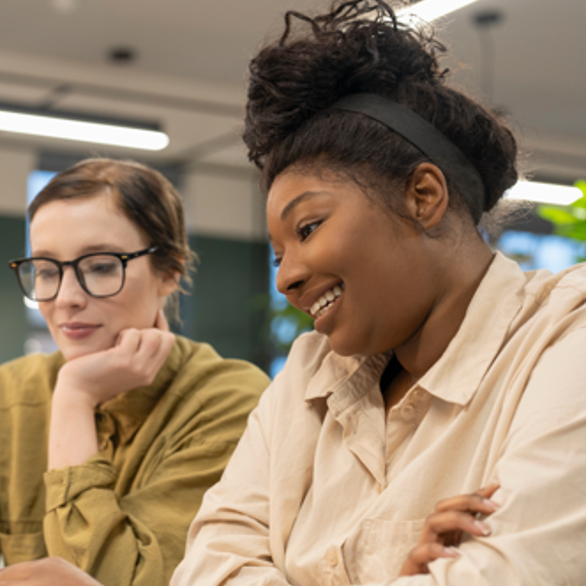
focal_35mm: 82
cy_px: 343
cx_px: 131
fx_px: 1571
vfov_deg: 21.1
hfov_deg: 20.9
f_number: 2.5
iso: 800
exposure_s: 1/160
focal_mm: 50
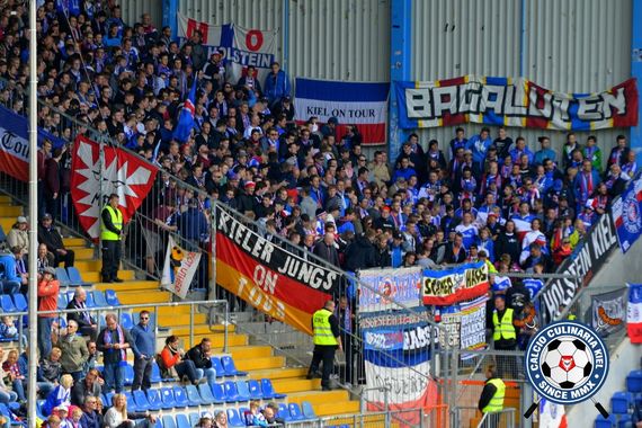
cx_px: 321
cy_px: 214
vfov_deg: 5.4
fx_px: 4547
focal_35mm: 255
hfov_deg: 8.1
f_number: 2.8
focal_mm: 170
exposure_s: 1/320
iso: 100
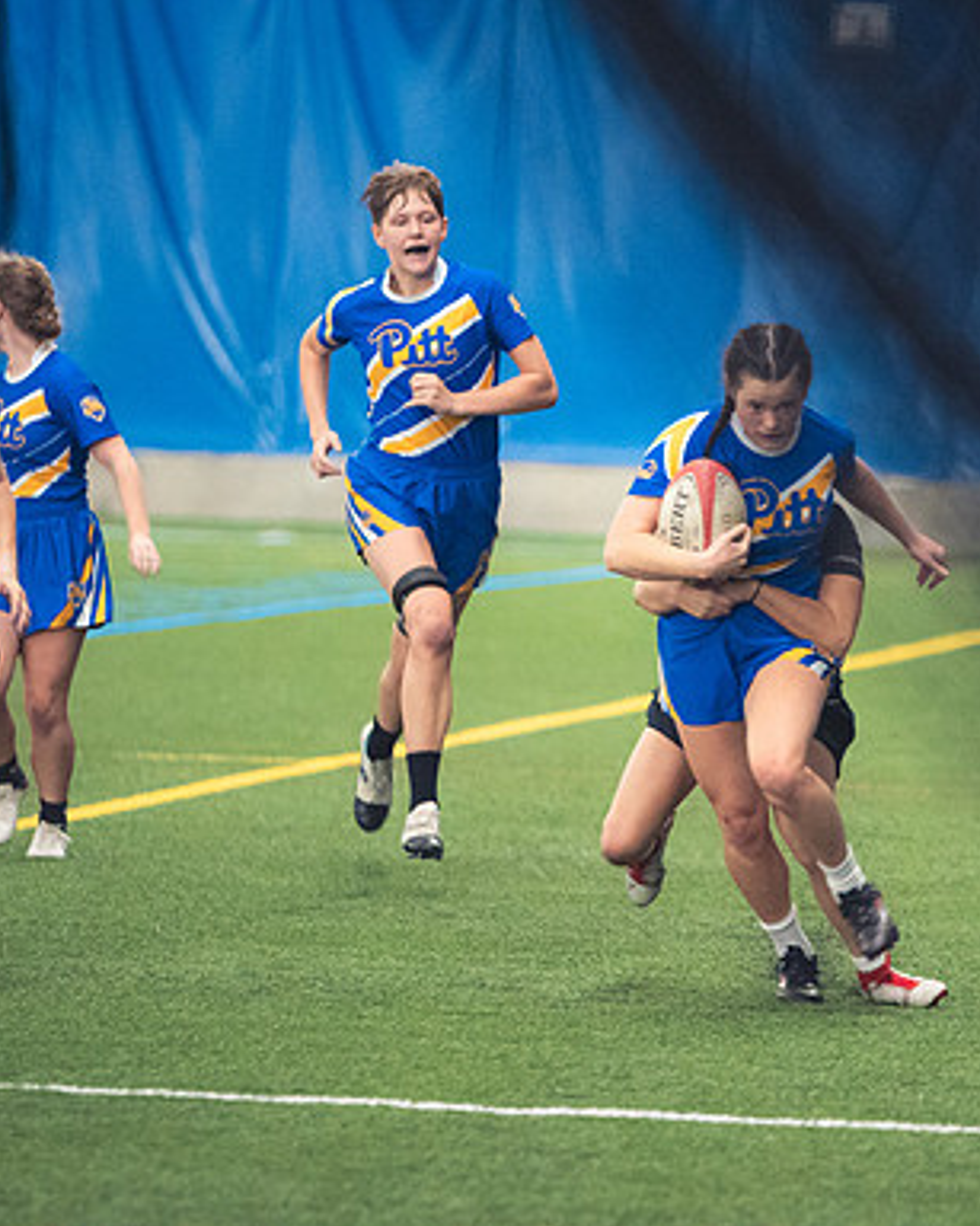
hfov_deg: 3.7
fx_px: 15016
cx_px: 782
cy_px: 613
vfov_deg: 4.7
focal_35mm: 414
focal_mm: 195
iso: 5600
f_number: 2.8
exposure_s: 1/320
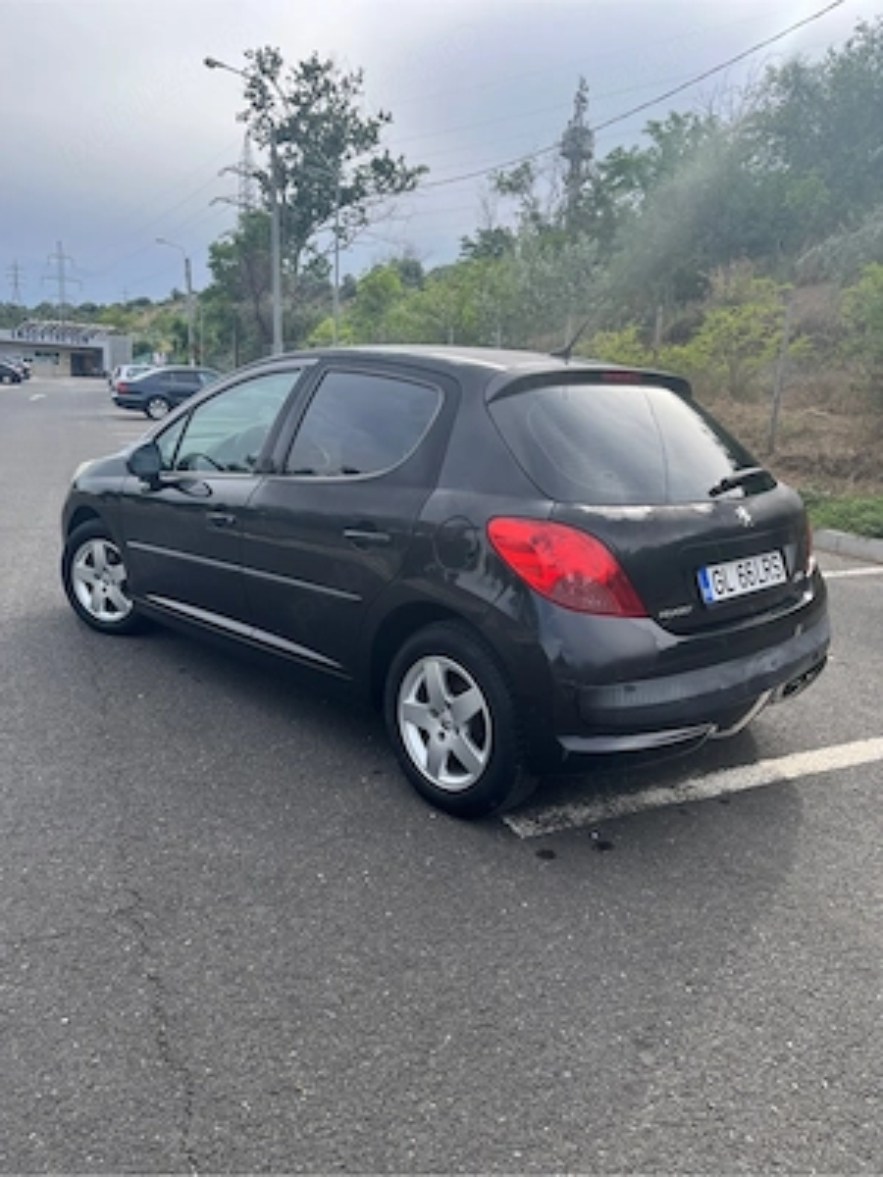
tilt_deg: -12.5
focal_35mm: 26
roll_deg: -2.1
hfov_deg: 53.1
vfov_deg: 67.3
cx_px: 442
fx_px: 884
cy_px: 588
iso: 50
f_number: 1.6
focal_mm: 5.1
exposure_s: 1/1046
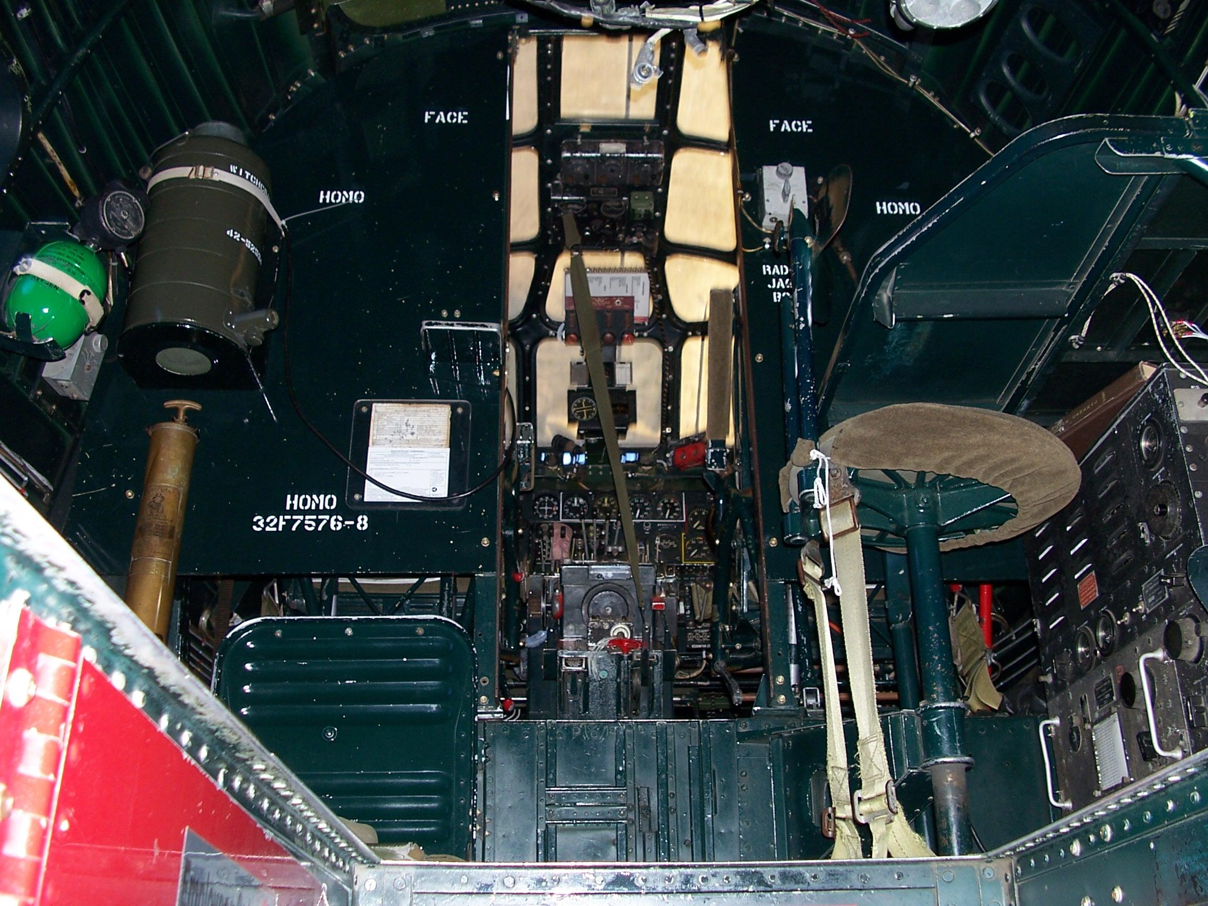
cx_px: 604
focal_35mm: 35
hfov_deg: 52.6
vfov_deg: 40.7
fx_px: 1221
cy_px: 453
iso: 80
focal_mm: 6
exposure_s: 1/60
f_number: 2.8
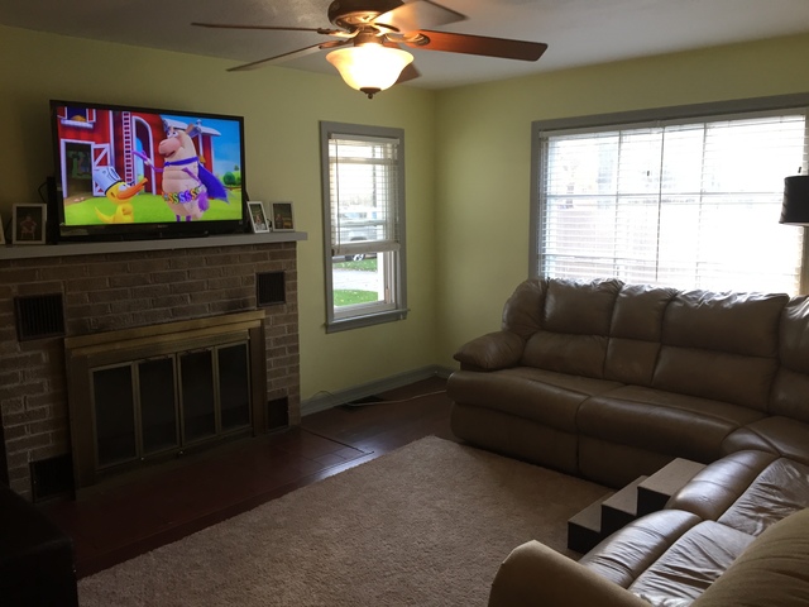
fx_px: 678
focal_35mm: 29
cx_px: 404
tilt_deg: -7.9
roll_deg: -0.4
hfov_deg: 61.7
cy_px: 304
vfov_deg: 48.2
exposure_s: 1/30
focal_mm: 4.15
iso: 32
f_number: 2.2
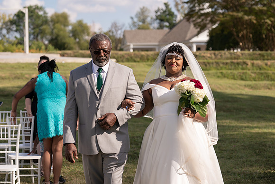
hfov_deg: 22.3
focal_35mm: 91
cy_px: 88
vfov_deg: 15.0
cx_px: 144
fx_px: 696
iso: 100
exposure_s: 1/1000
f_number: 4
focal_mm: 87
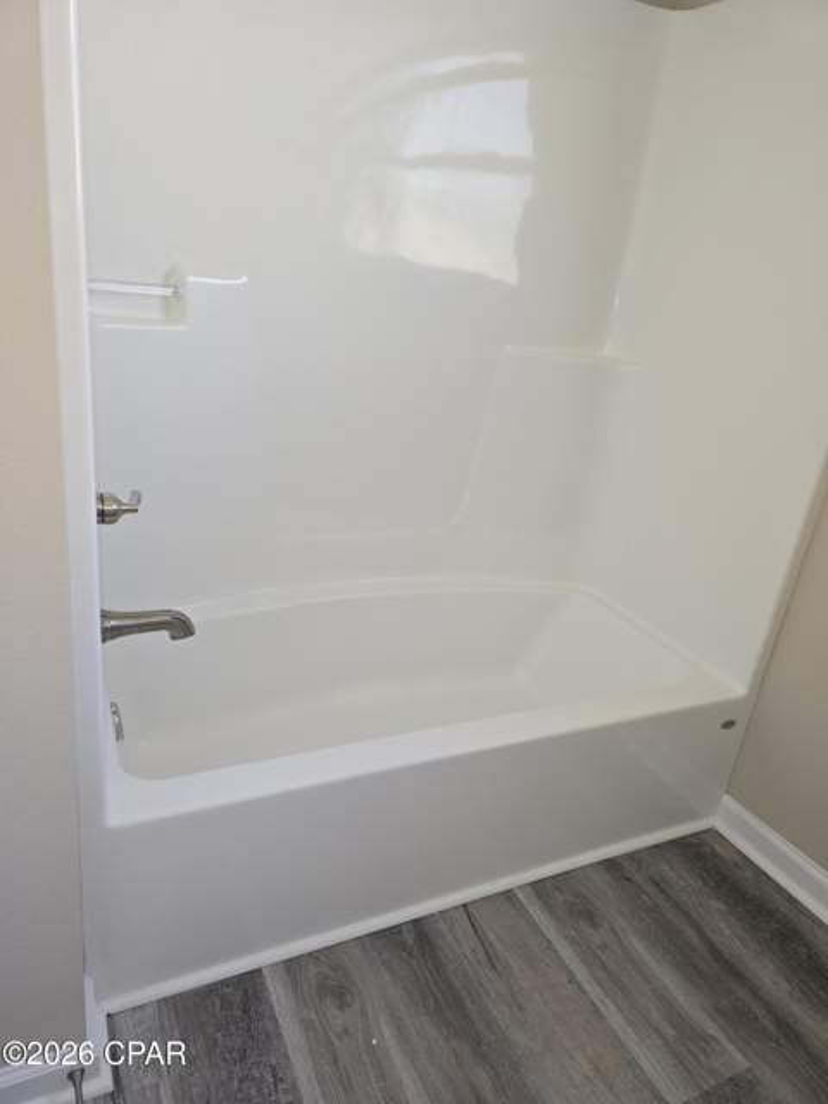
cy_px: 552
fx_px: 734
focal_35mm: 23
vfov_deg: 73.9
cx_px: 414
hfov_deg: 58.9
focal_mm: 6.3
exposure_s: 1/60
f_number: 1.7
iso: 40
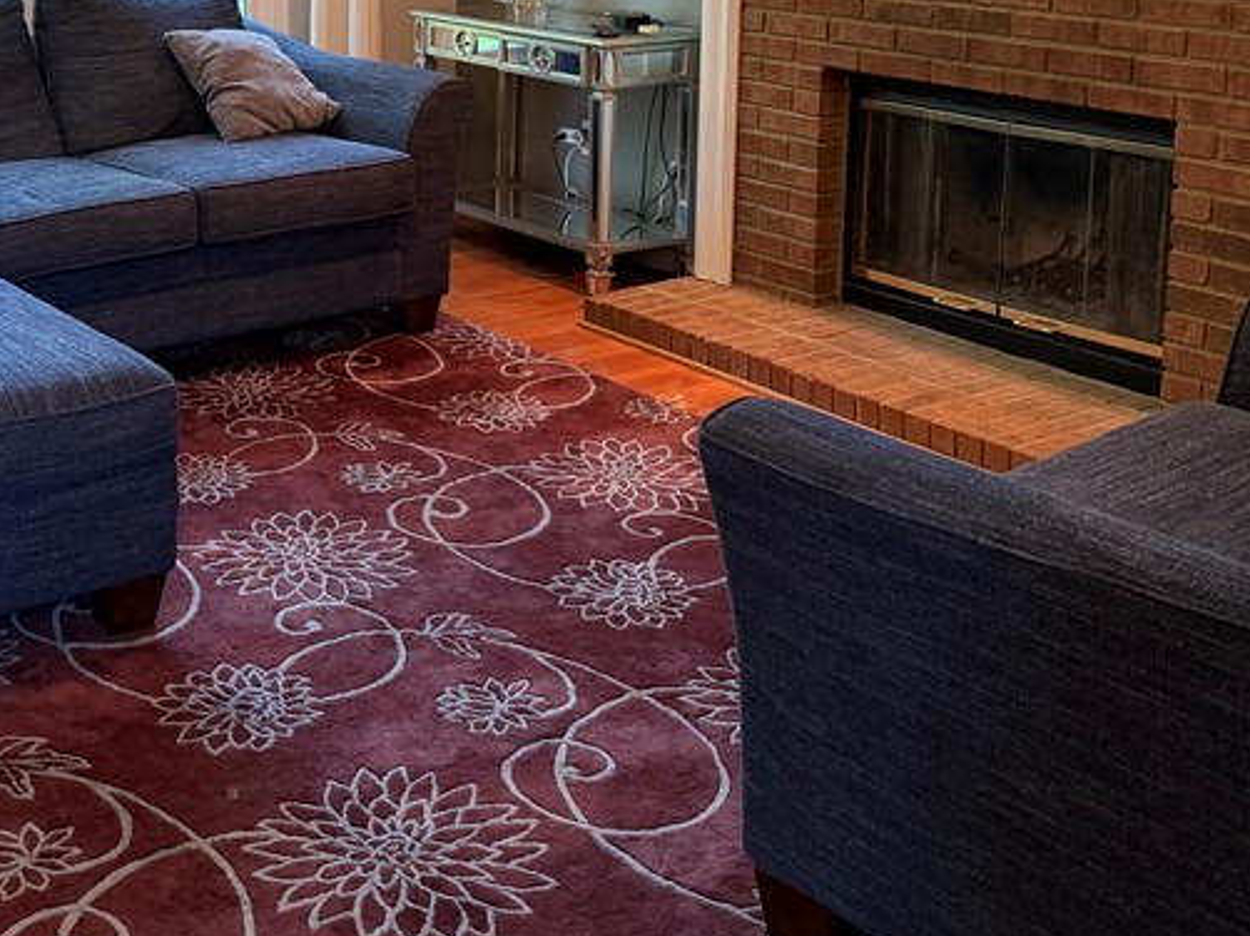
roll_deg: +0.9
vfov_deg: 28.1
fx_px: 1769
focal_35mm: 49
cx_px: 274
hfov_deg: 37.7
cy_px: 32
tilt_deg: -8.3
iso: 200
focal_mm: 6.76
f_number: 1.78
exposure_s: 1/60
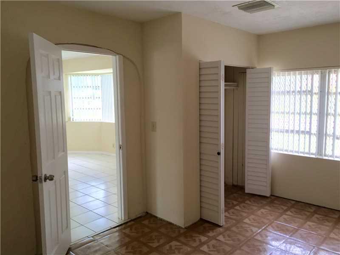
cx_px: 170
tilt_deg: -7.0
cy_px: 128
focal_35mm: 29
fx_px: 285
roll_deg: +0.4
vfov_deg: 48.2
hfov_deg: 61.7
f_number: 2.2
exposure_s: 1/40
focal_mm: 4.15
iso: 32
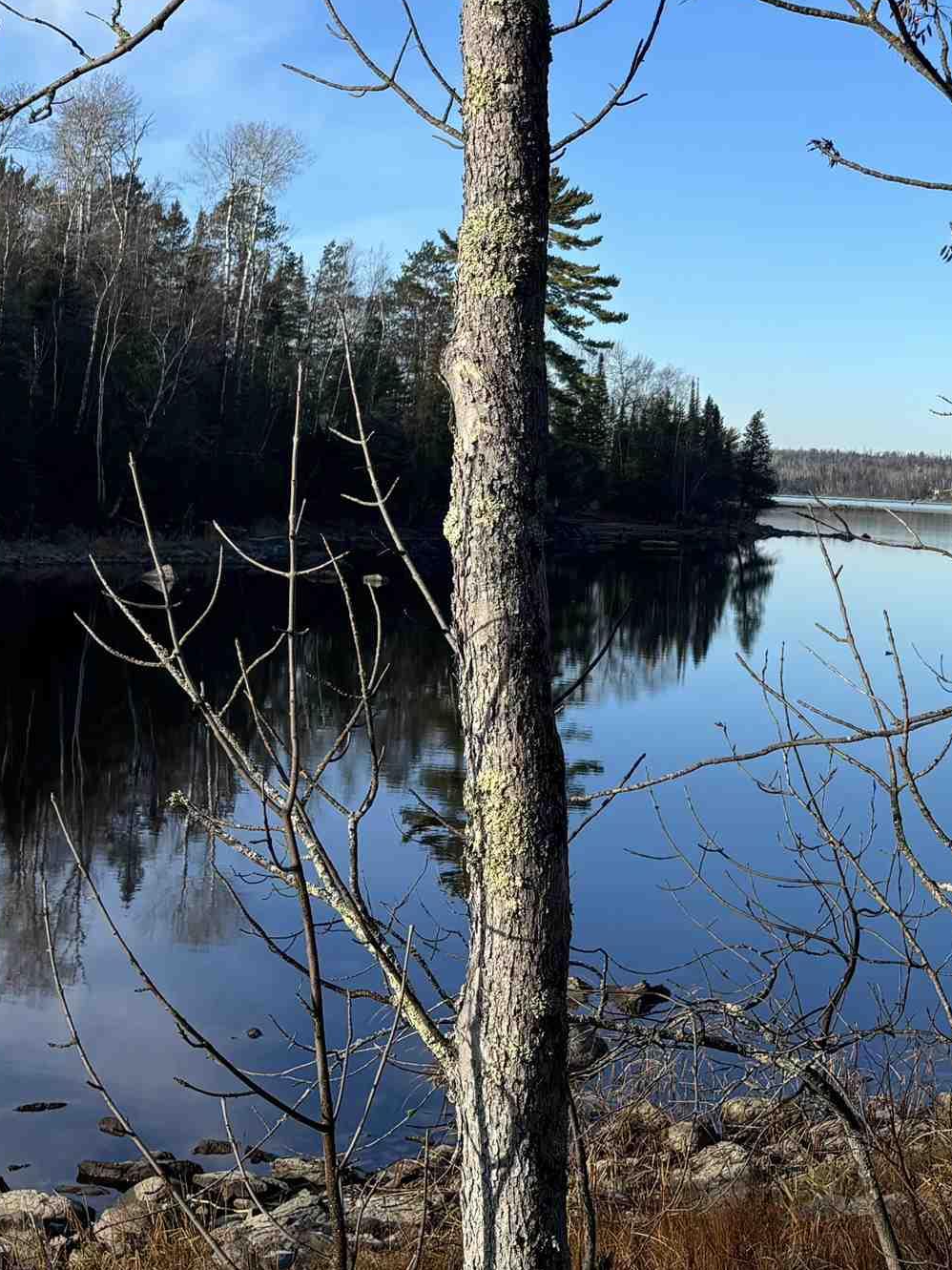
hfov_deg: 24.1
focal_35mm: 60
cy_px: 343
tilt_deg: +4.3
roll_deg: -2.7
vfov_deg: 31.7
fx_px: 2200
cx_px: 737
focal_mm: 5.96
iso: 50
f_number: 1.6
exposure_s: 1/2193
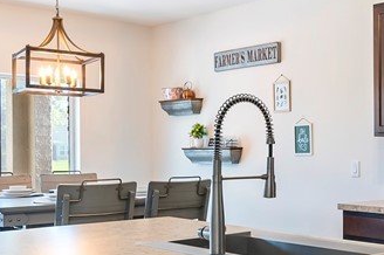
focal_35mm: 53
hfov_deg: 35.8
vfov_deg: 23.6
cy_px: 295
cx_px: 328
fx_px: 565
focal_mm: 16
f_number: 8
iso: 100
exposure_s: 2
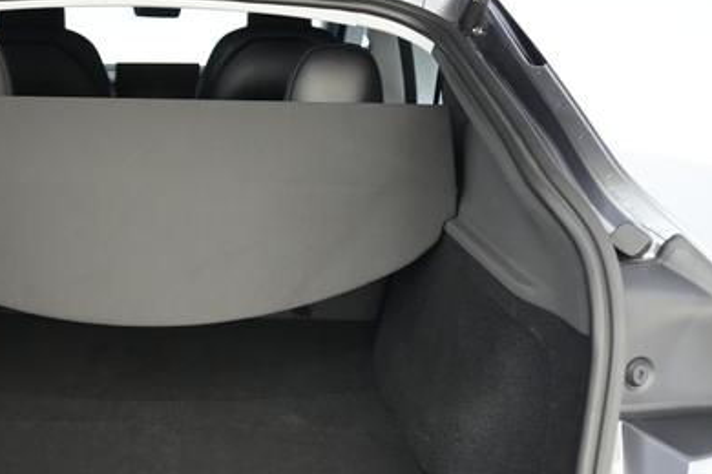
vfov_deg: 31.9
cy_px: 366
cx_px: 152
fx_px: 811
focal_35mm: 41
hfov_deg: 45.2
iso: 8000
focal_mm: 25
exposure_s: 1/160
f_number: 2.8
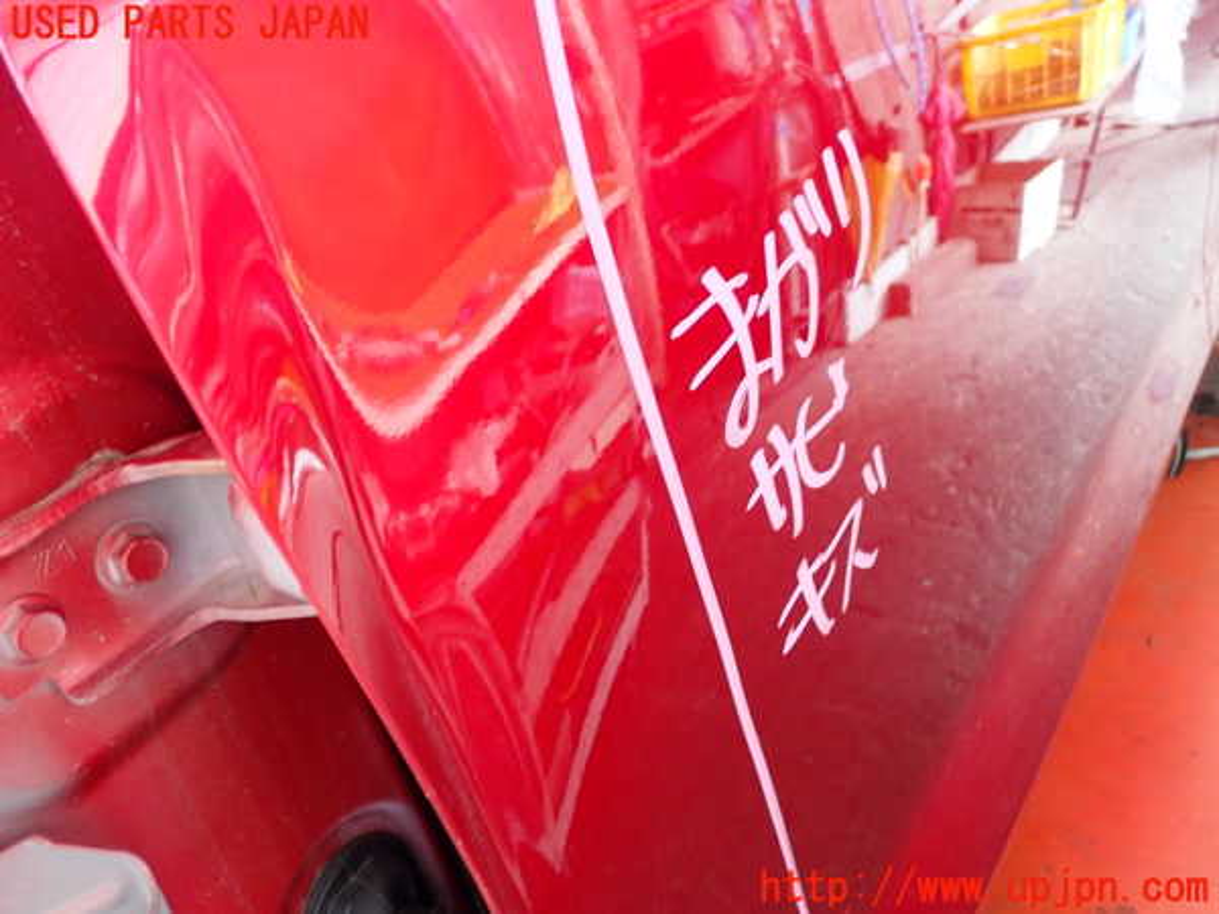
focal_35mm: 30
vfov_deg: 46.8
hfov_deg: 60.0
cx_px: 610
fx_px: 1056
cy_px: 457
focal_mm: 5.4
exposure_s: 1/40
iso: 200
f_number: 2.3
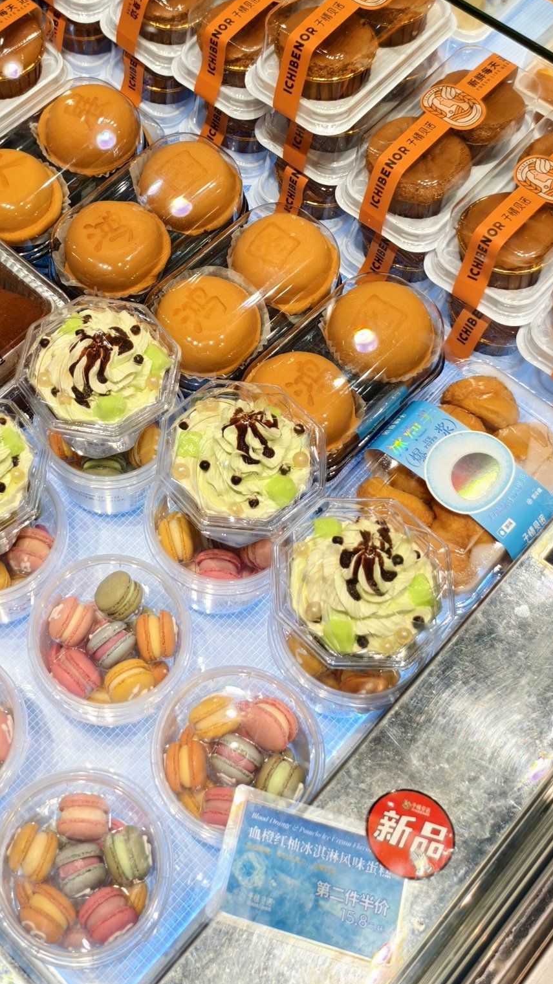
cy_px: 318
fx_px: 1174
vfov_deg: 44.7
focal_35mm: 45
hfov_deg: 26.2
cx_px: 144
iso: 79
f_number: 4
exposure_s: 1/100
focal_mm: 5.6
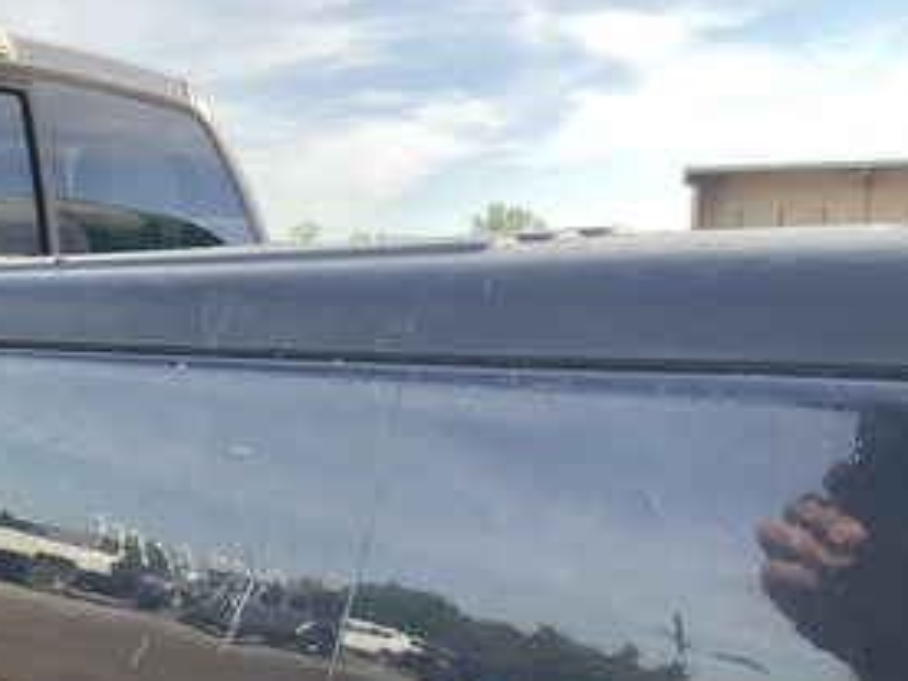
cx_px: 322
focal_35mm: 42
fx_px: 1102
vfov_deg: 33.9
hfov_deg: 44.3
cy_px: 484
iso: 25
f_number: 1.8
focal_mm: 3
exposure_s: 1/280
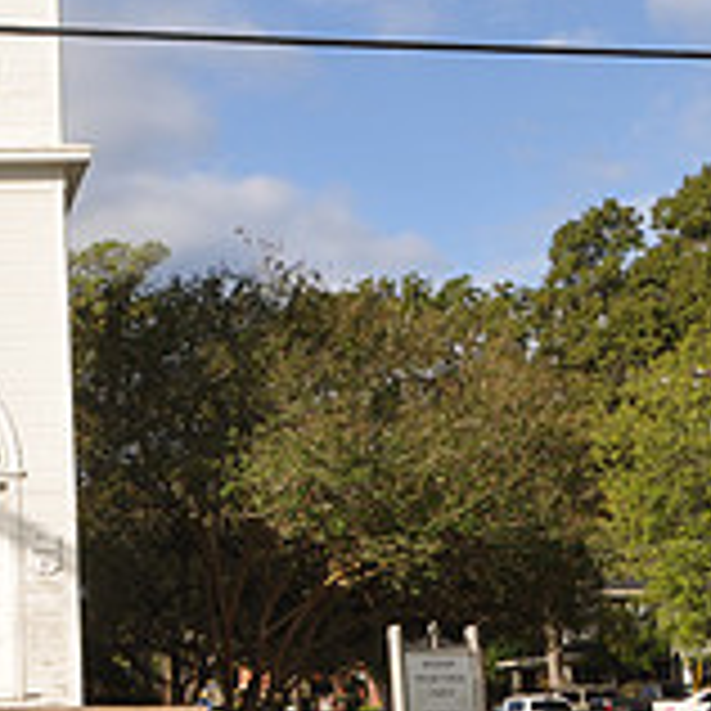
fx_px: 1952
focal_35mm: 84
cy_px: 83
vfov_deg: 20.3
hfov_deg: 19.4
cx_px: -144
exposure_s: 1/160
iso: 200
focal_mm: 18
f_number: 13
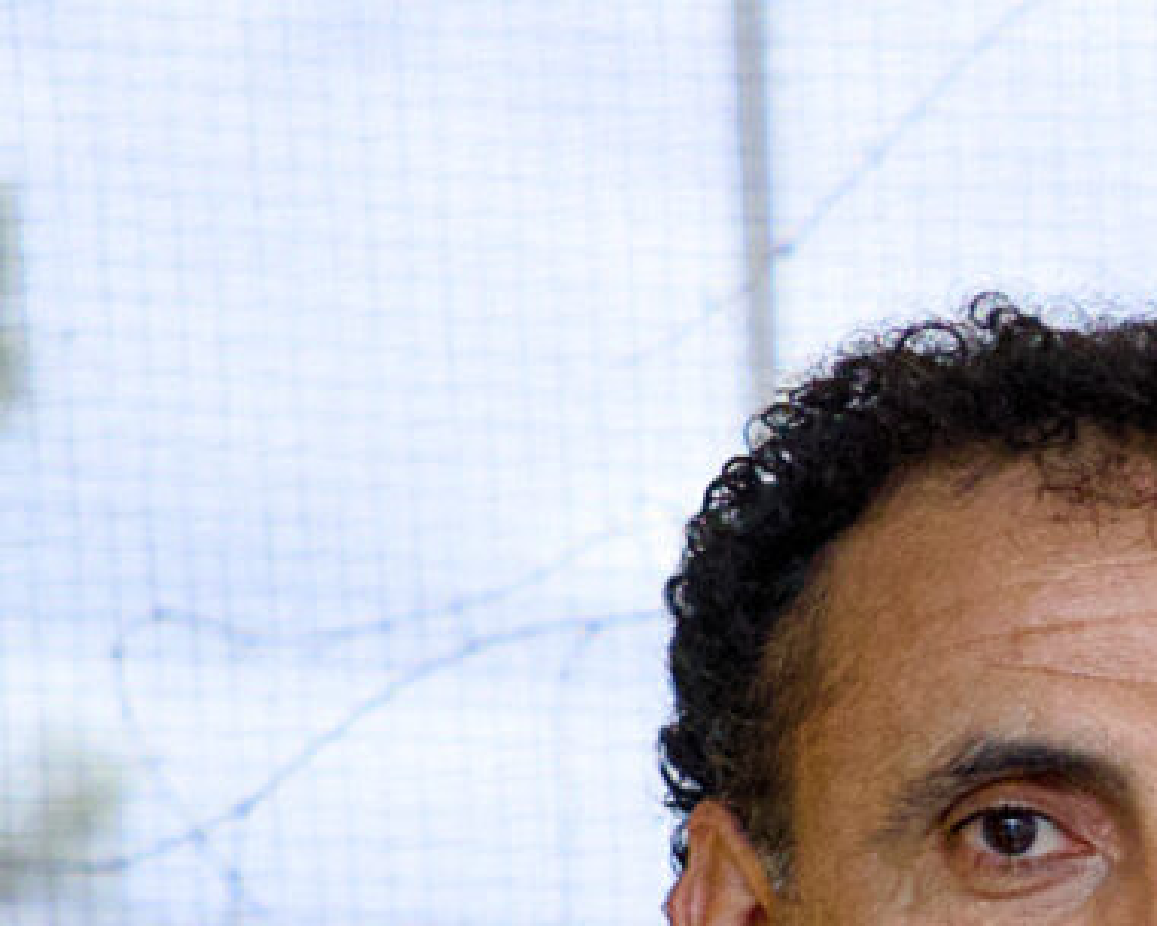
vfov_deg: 4.5
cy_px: 2428
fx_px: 11558
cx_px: 3483
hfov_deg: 5.4
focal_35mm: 338
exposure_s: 1/160
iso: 500
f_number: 2.8
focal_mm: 35.6
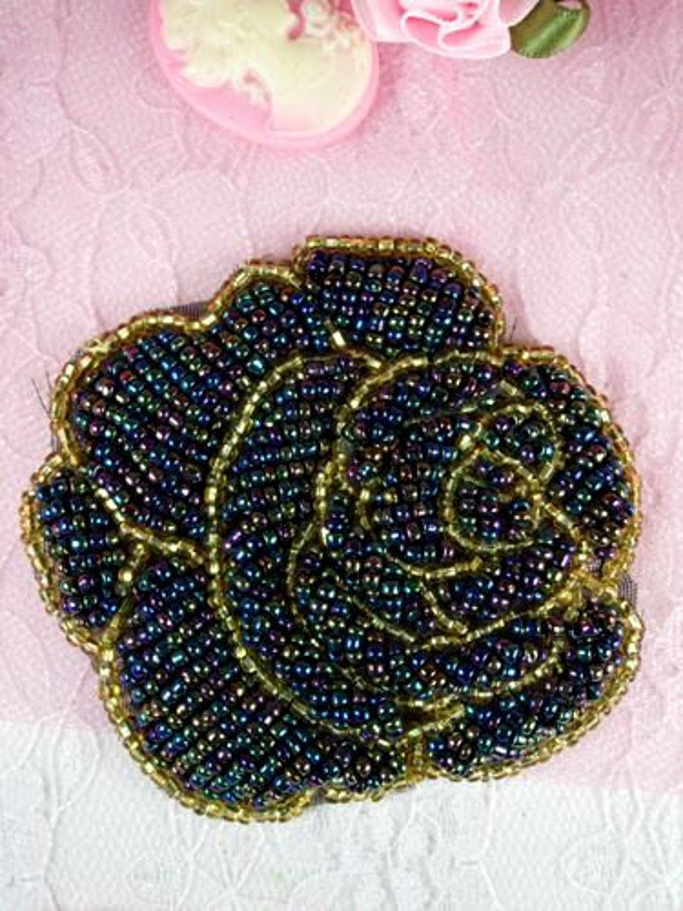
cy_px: 456
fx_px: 947
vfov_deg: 51.4
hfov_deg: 39.7
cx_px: 342
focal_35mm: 36
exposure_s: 1/125
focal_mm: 6.5
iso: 80
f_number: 4.1
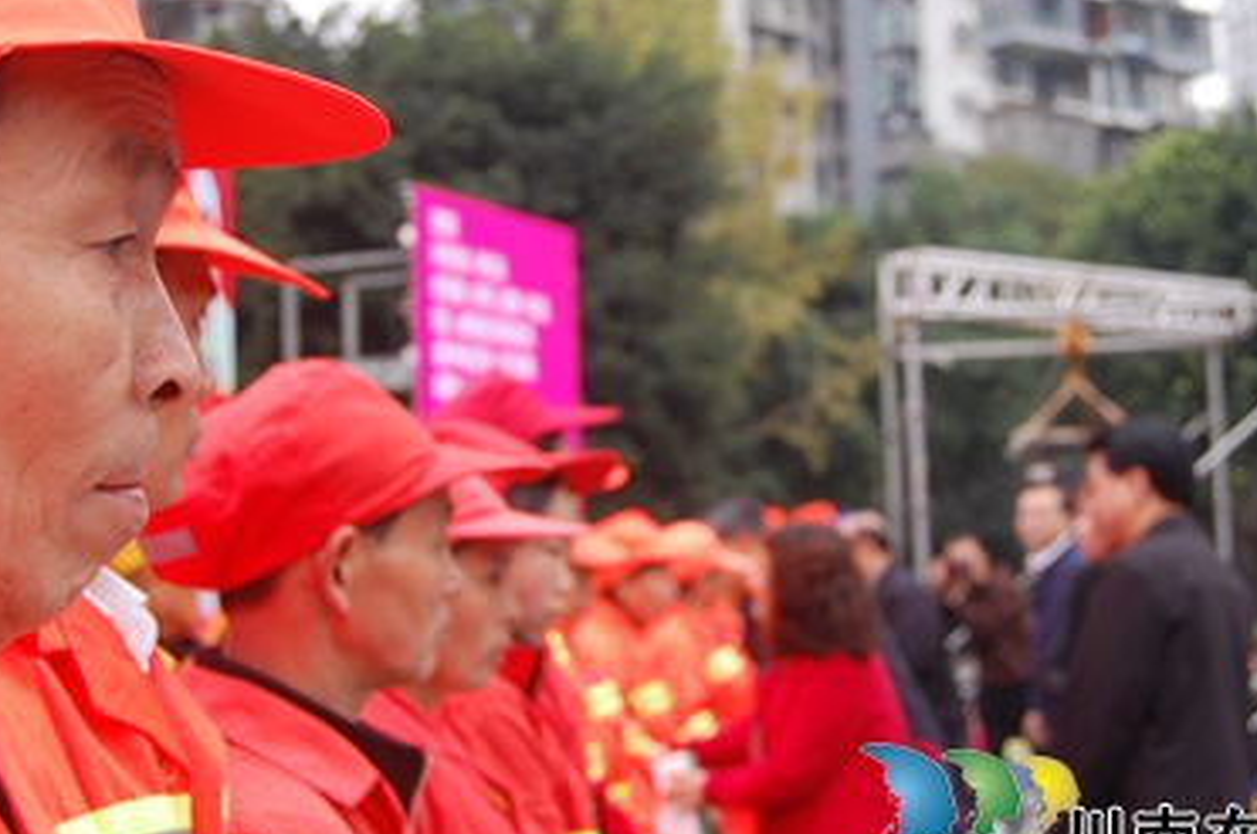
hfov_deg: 32.1
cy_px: 410
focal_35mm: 63
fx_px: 2185
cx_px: 603
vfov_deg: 21.6
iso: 400
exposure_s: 1/100
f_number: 5
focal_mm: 31
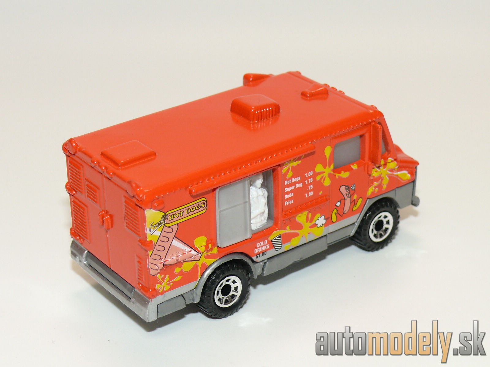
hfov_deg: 24.1
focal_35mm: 81
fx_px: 1147
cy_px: 184
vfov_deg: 18.2
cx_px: 245
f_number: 4
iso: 100
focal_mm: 11.9
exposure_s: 1/30
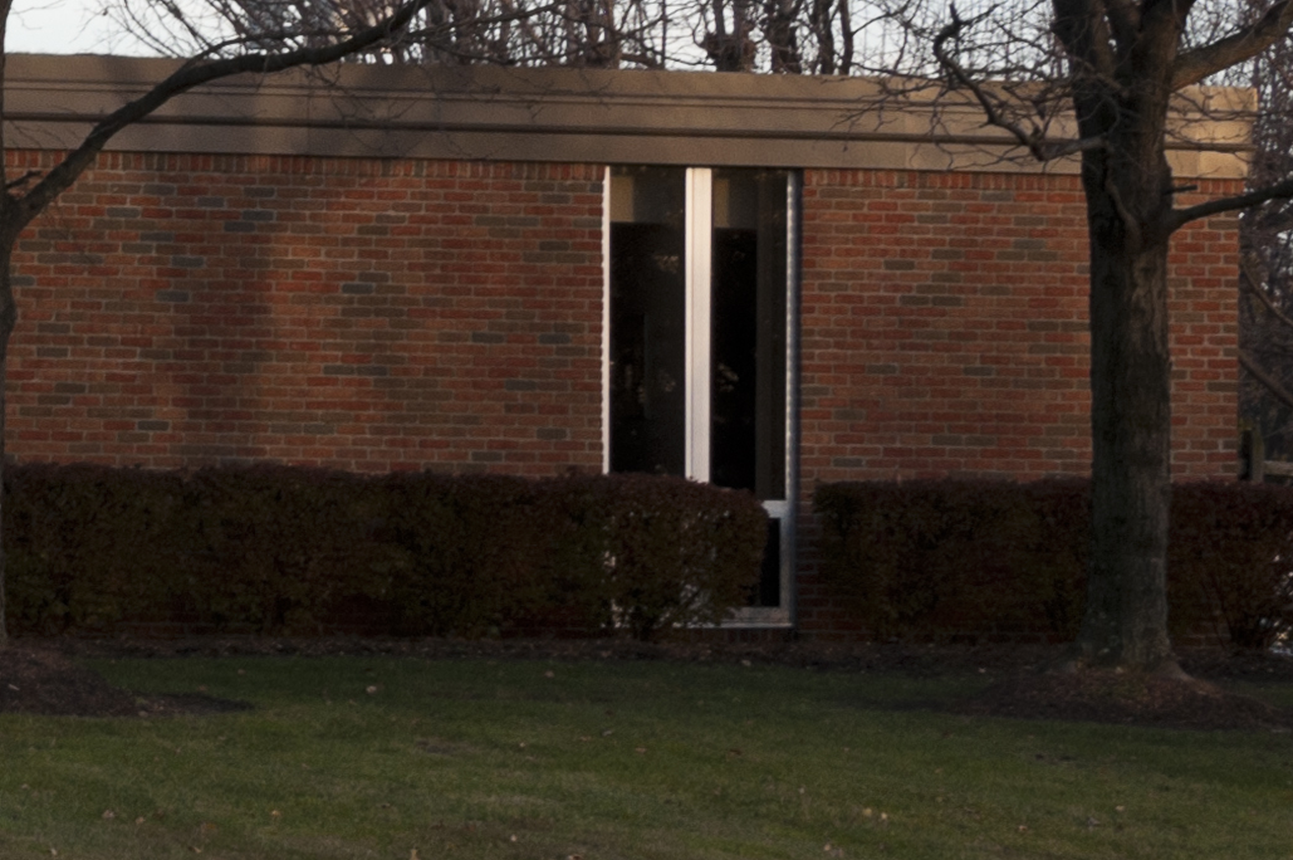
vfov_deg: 6.9
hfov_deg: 9.7
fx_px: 7176
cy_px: 292
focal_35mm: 200
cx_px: -1072
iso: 250
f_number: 9.5
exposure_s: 1/125
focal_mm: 32
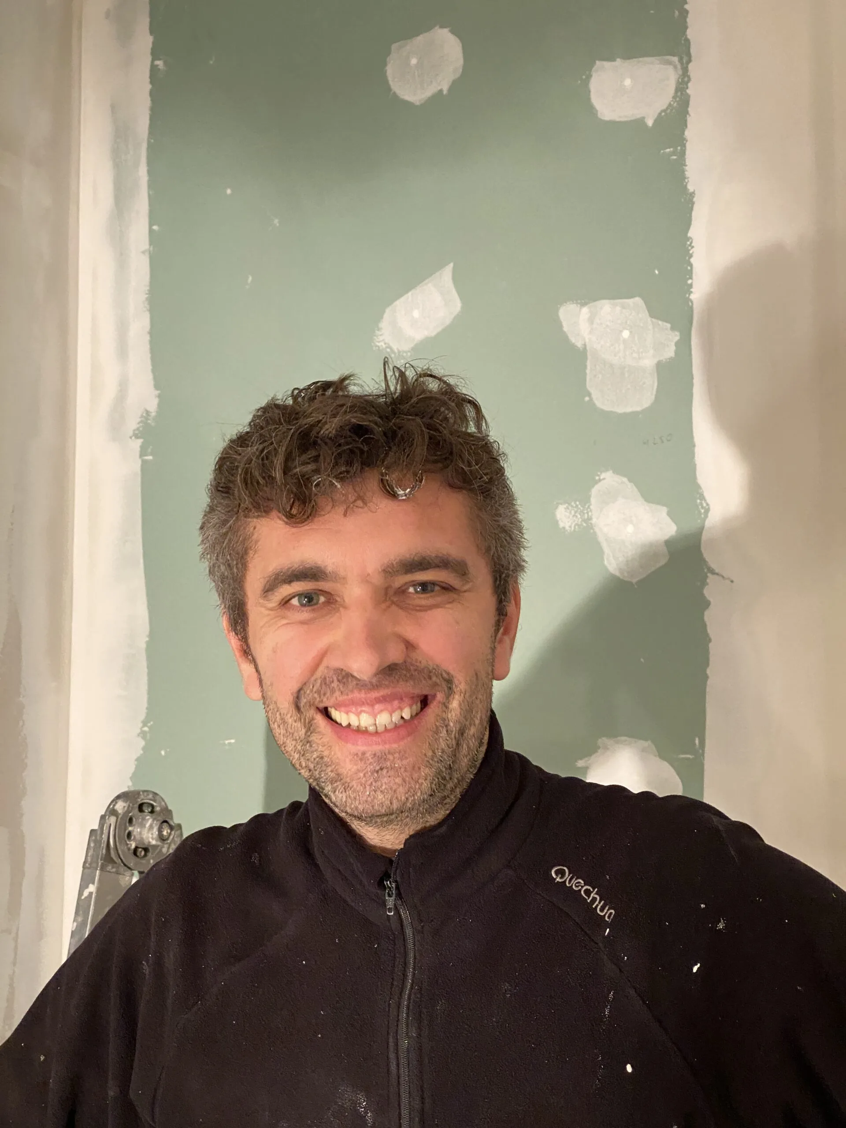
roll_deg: -0.5
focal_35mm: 52
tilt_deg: +5.9
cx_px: 423
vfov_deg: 36.8
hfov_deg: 28.0
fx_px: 1694
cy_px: 564
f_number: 2
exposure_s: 1/50
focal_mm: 6
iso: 320
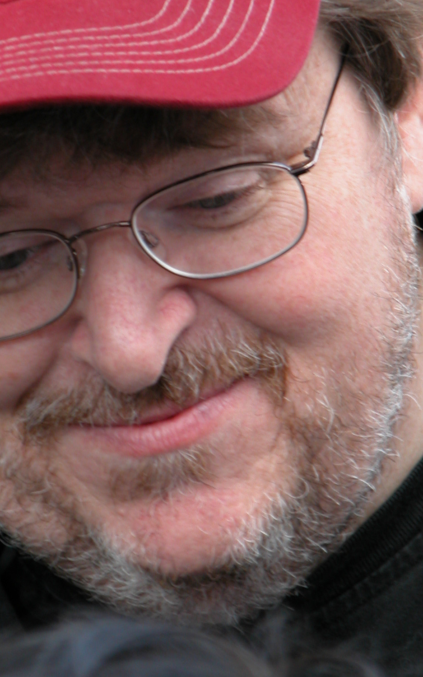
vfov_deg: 4.1
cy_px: 259
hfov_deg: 2.6
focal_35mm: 507
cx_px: 83
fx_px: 9351
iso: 100
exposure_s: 1/77.7
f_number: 4.2
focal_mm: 71.2
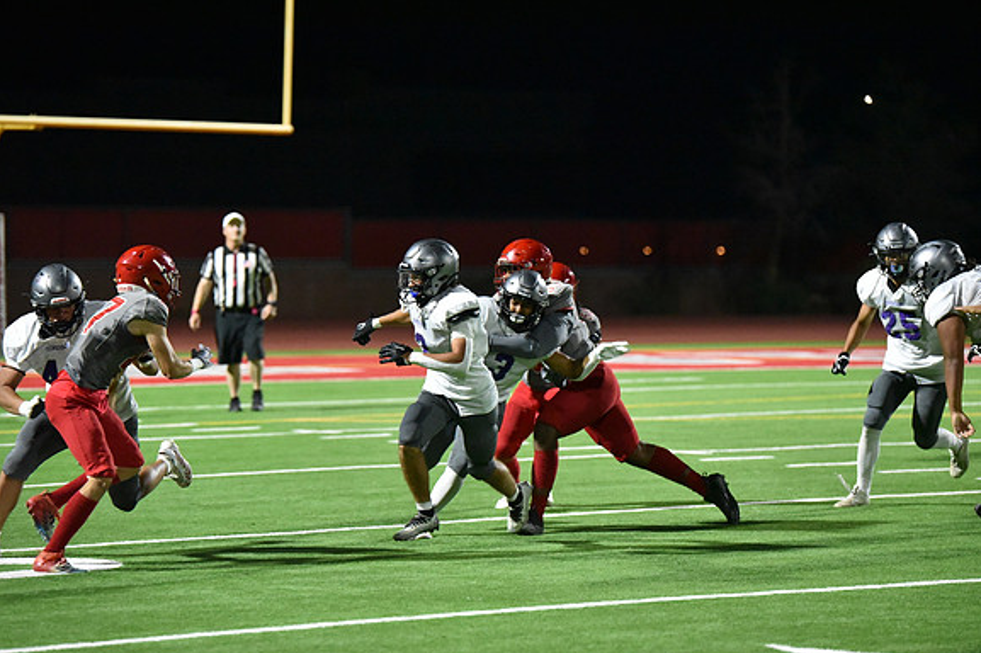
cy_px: 327
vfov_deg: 8.5
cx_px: 491
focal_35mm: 161
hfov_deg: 12.8
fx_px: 4385
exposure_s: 1/1000
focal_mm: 160
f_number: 2.8
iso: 12800
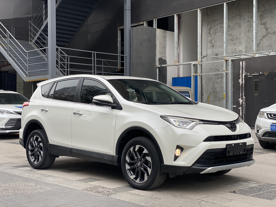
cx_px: 138
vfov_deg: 28.0
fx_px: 415
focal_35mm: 52
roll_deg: -0.8
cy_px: 104
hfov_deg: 36.8
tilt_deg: +0.1
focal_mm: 6
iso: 20
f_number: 2
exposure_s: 1/347
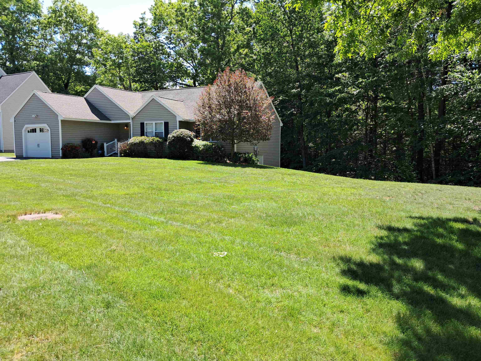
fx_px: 375
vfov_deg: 51.4
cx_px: 240
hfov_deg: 65.3
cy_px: 180
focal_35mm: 27
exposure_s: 1/188
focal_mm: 4
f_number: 1.8
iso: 50
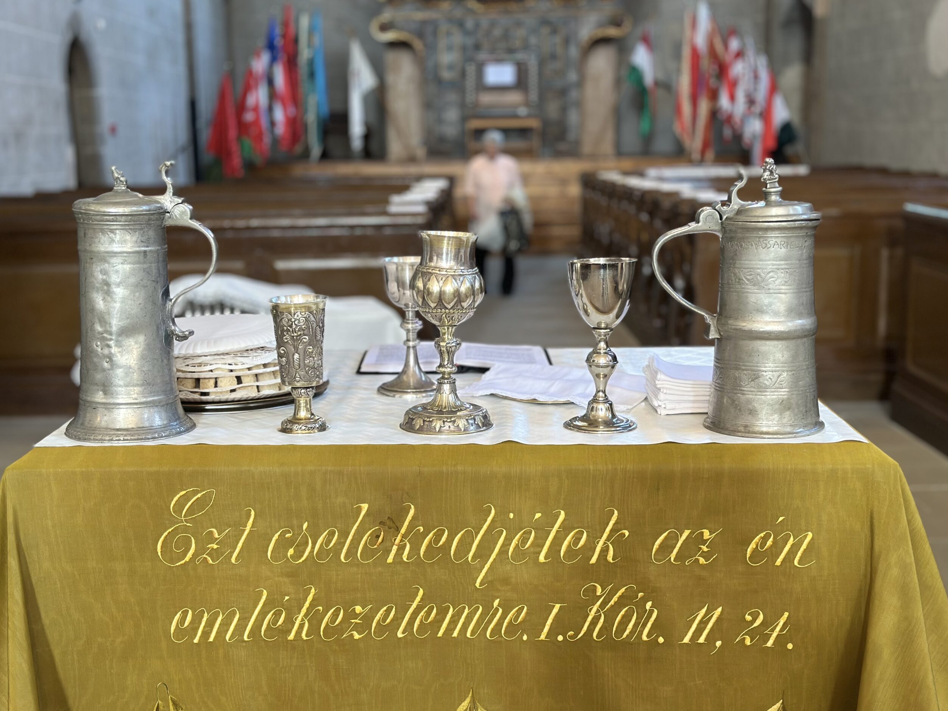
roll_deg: +1.2
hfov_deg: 38.9
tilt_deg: -10.1
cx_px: 466
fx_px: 1342
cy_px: 361
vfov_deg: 29.7
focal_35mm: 49
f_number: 1.78
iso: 100
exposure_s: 1/50
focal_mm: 6.86
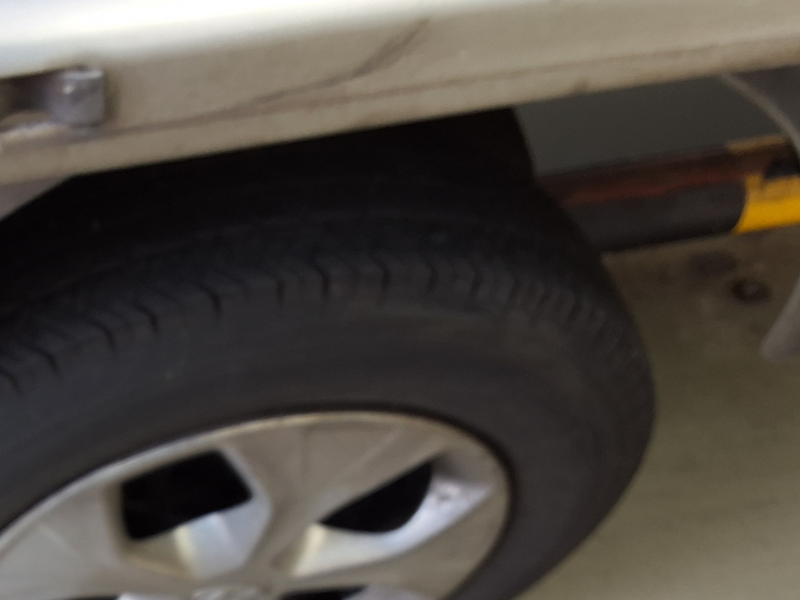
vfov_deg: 26.0
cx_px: 61
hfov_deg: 33.4
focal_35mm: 54
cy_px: 554
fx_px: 1248
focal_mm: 2.91
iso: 40
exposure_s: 1/40
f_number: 1.9
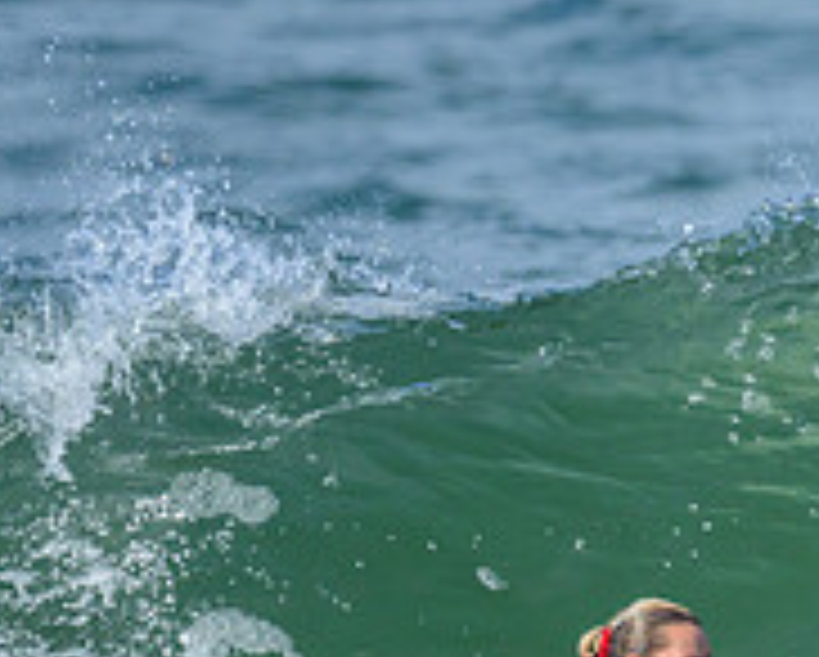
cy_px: 579
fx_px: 79784
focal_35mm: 3288
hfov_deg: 0.6
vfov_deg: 0.5
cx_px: 718
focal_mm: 800
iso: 280
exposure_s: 1/2000
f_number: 6.3
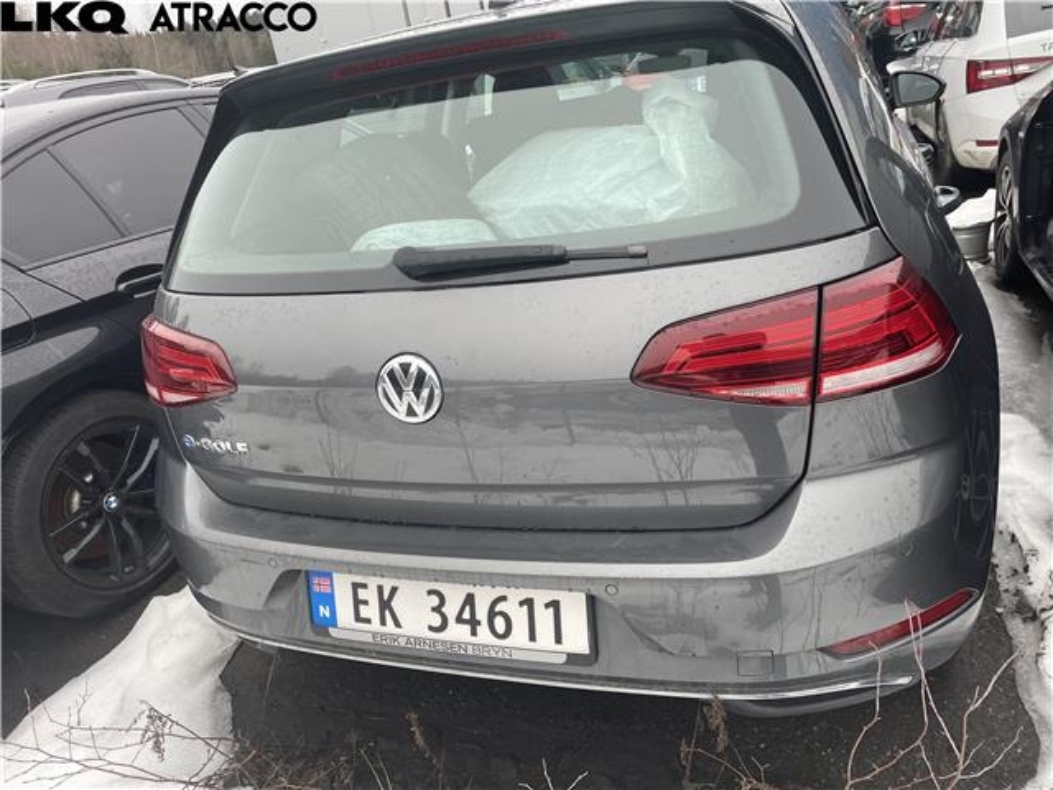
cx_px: 526
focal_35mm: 26
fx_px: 791
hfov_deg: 67.3
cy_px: 395
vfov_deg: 53.1
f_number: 1.6
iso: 64
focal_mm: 4.2
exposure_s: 1/121
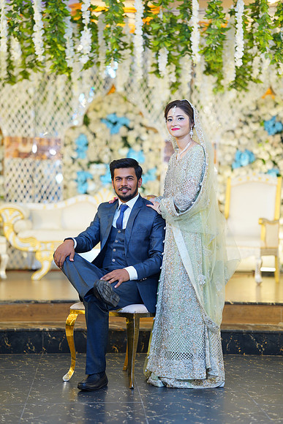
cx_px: 142
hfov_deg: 16.1
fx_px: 1002
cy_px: 212
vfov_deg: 23.9
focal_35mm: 85
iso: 200
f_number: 1.8
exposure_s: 1/160
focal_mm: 85
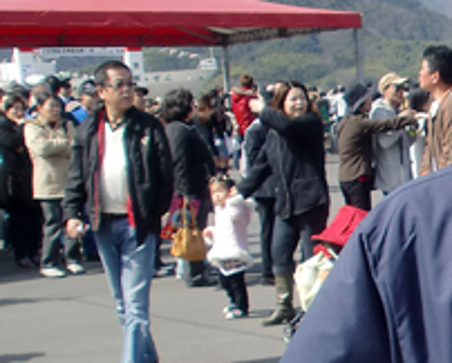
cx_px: 595
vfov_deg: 15.6
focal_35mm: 97
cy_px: 351
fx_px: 1299
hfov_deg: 18.3
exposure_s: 1/125
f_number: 8.4
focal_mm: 5.58
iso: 64
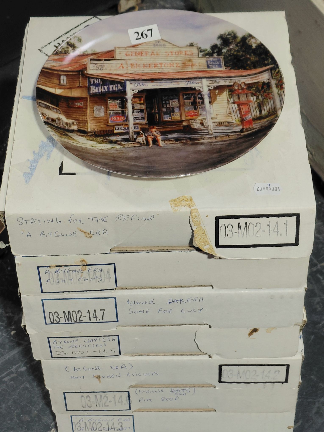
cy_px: 216
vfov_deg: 69.4
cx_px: 162
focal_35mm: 25
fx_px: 312
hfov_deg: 54.9
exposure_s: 1/101
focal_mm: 4.69
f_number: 1.8
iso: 64
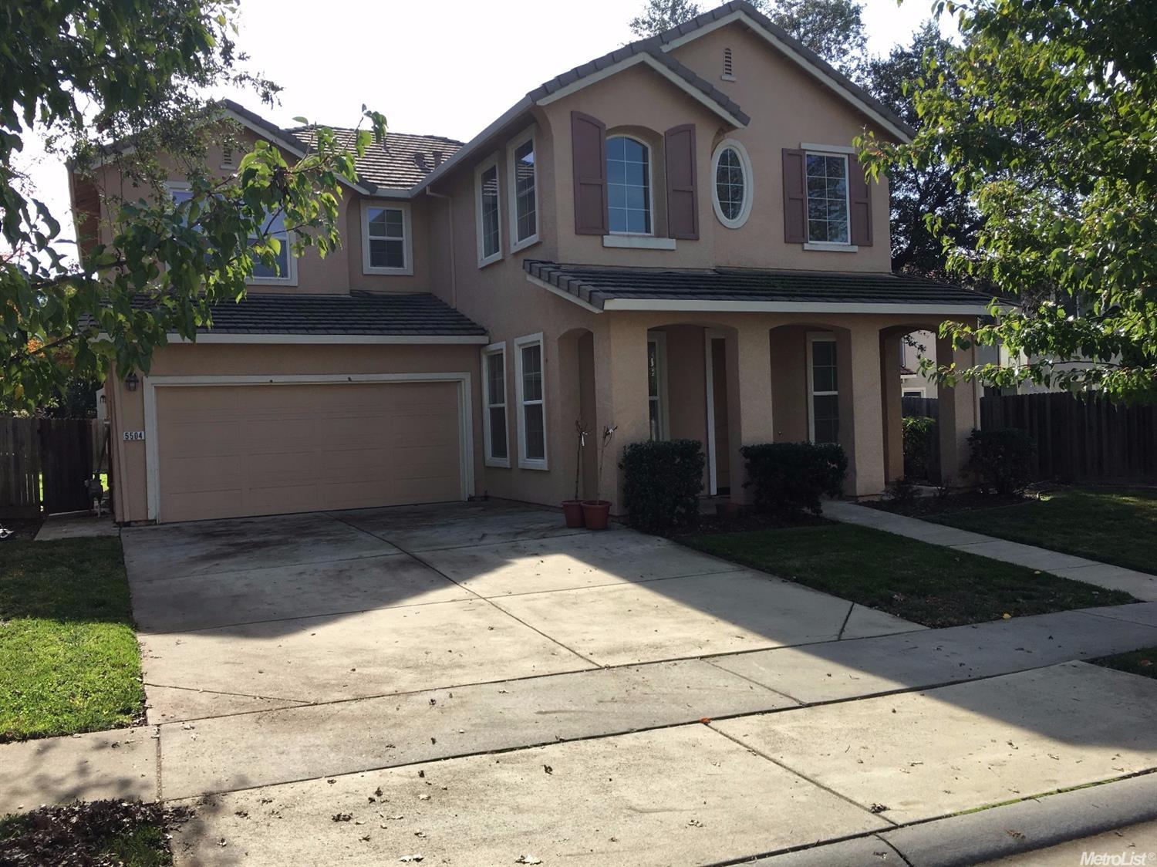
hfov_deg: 61.7
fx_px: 969
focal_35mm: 29
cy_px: 434
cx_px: 578
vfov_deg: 48.2
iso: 25
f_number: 2.2
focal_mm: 4.15
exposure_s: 1/699
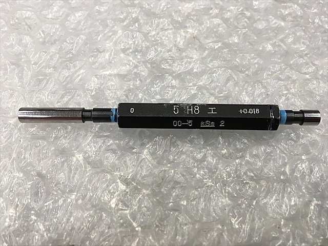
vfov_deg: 48.2
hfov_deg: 61.7
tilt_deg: -66.3
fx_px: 275
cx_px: 164
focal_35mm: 29
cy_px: 123
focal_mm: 4.15
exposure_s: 1/30
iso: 32
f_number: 2.2
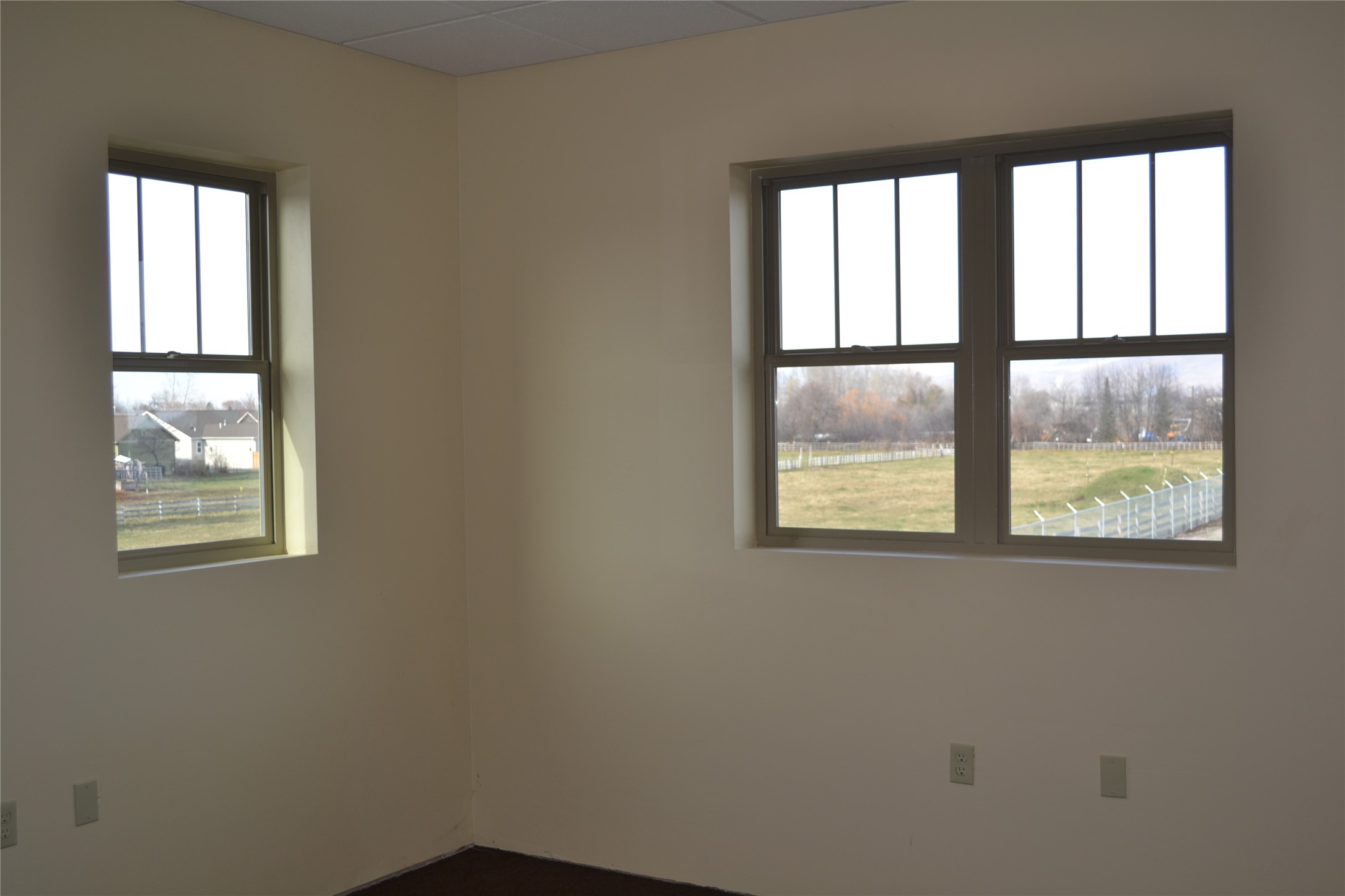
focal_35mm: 39
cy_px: 448
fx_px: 1457
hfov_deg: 49.6
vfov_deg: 34.2
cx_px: 672
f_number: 4.2
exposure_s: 1/160
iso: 100
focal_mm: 26
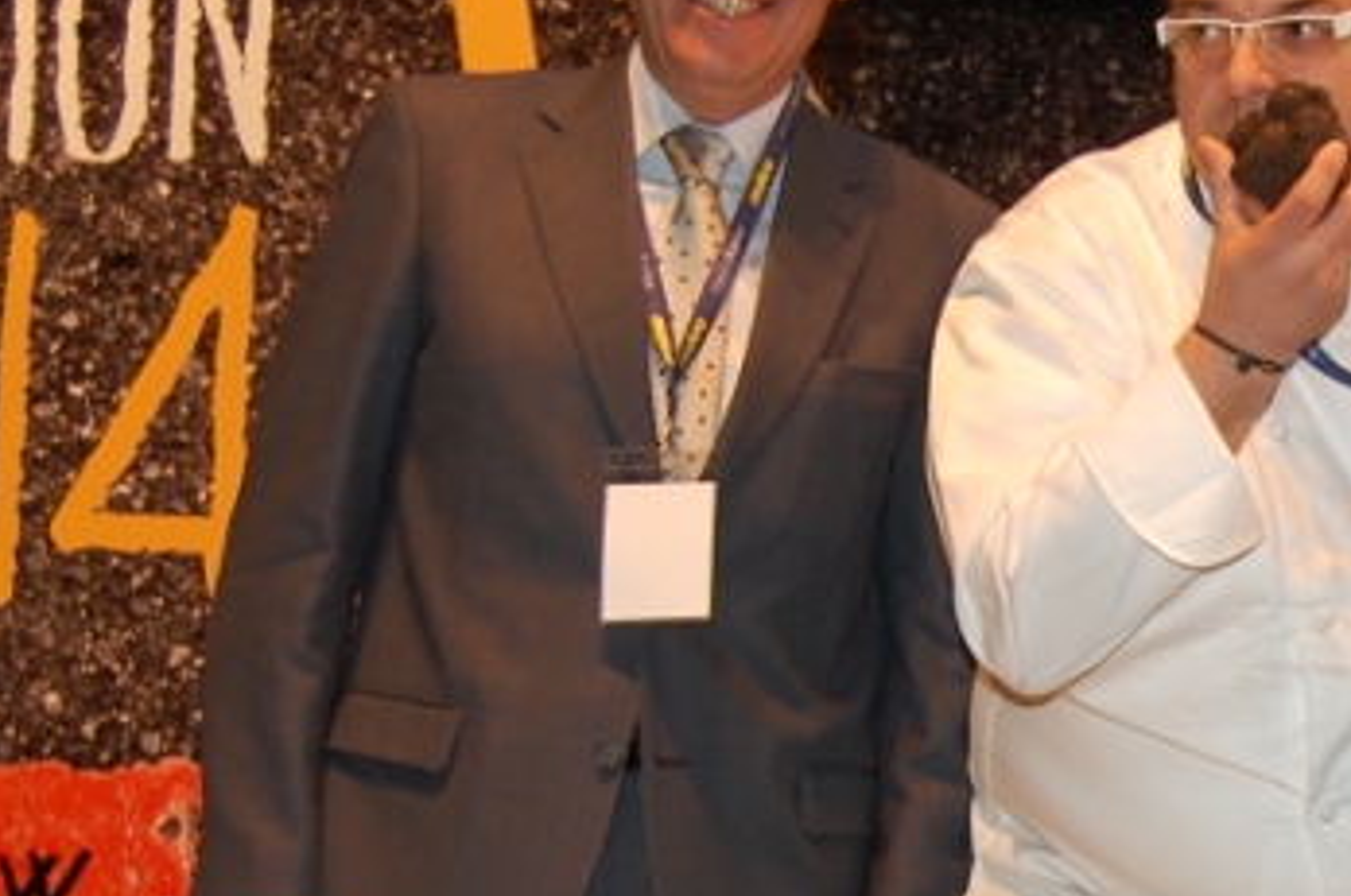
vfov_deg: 12.8
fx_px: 3972
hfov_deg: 18.5
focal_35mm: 106
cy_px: 766
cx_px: 1541
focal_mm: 24
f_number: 4
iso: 400
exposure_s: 1/60
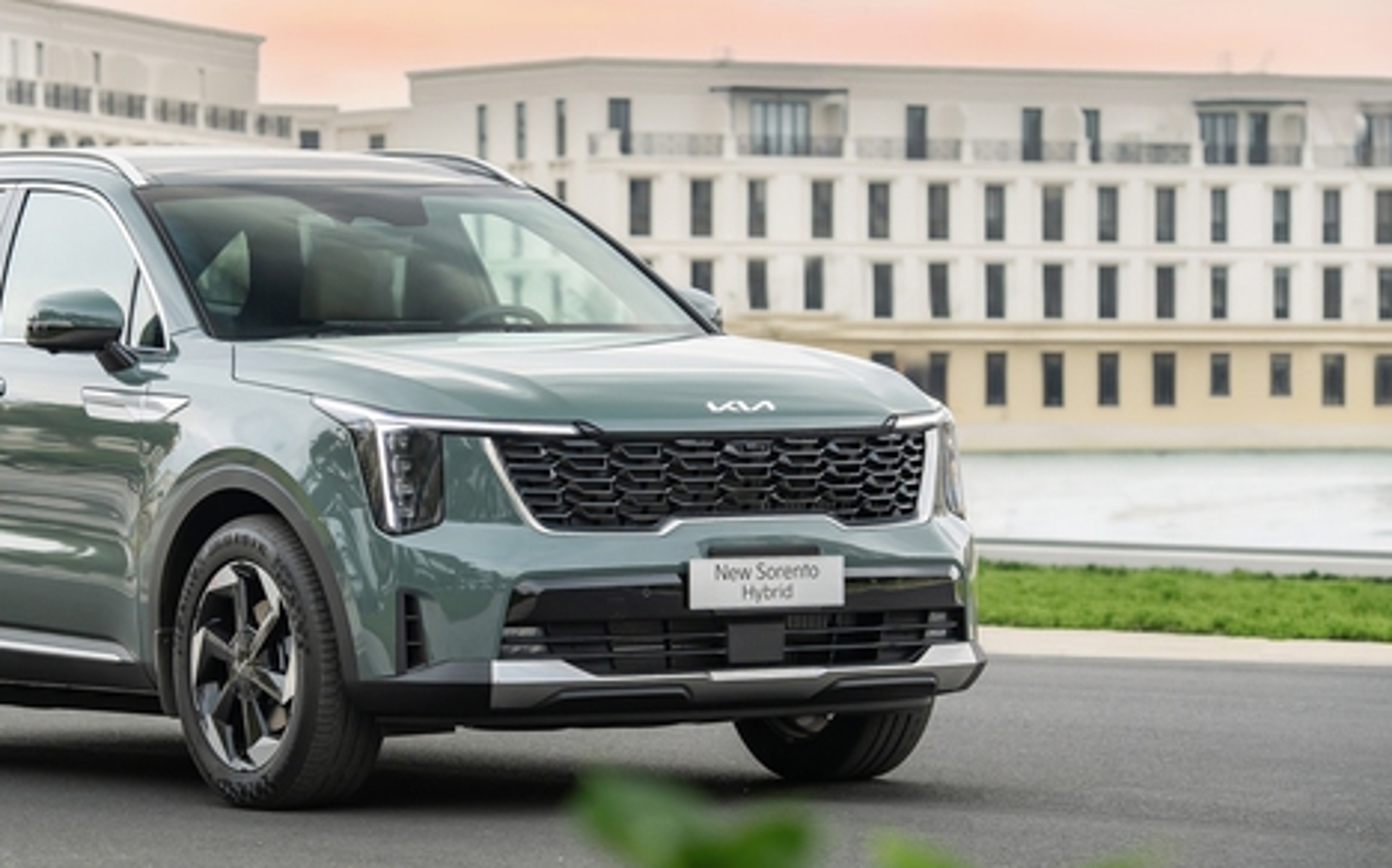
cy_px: 397
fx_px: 6636
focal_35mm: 175
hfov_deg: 11.9
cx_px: 339
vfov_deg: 7.5
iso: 500
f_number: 5.6
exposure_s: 1/200
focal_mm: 110
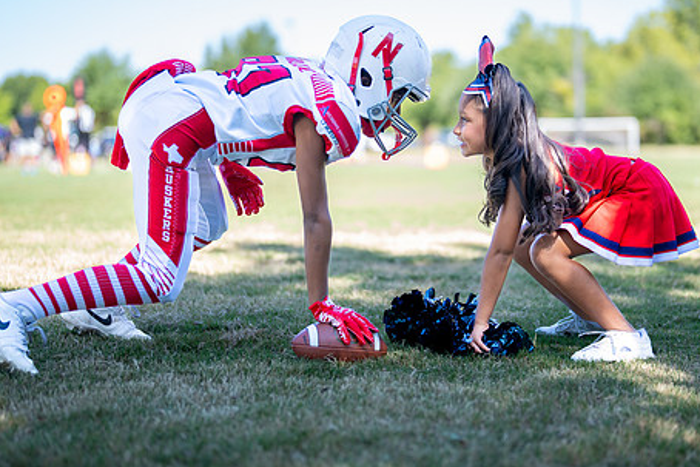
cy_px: 214
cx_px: 418
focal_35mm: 71
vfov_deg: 19.2
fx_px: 1381
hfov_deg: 28.4
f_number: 1.2
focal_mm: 50
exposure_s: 1/1250
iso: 100
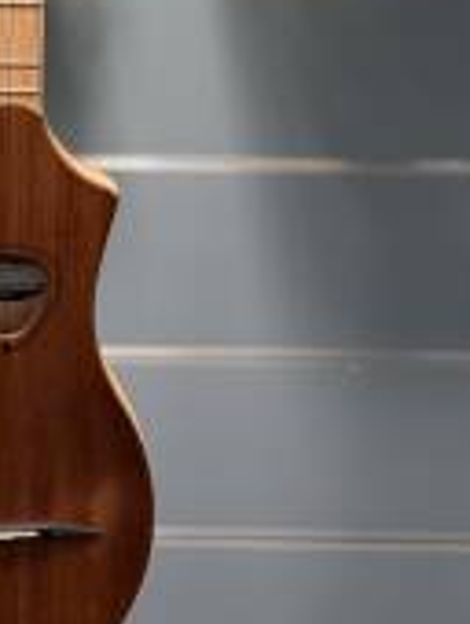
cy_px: -22
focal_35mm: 61
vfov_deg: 29.3
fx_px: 1102
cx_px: 11
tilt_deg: -9.0
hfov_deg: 23.2
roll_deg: +0.2
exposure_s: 1/120
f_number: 1.6
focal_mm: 5.96
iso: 125
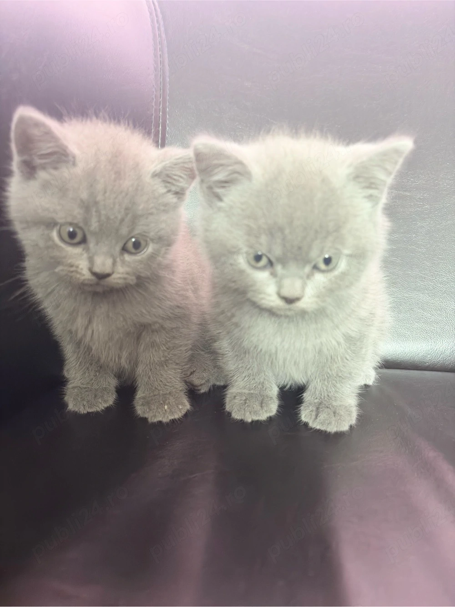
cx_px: 228
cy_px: 304
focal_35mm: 26
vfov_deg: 67.3
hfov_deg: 53.0
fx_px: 456
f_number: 1.6
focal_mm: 5.96
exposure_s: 1/22
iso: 400
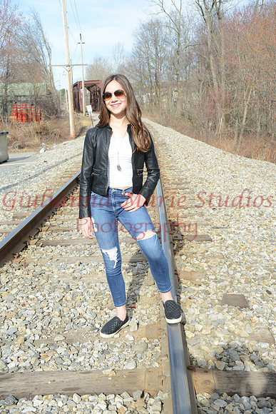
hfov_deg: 29.9
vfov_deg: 43.6
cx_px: 138
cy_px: 207
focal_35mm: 45
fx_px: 517
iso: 320
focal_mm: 45
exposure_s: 1/250
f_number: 9
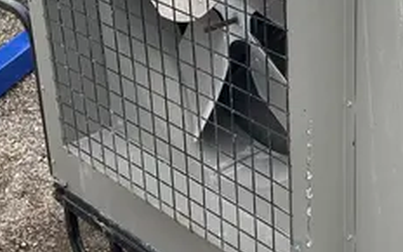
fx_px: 956
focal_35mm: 87
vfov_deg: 14.9
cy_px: 58
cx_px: 403
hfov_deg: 22.9
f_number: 1.6
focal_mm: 4.2
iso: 32
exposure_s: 1/1062
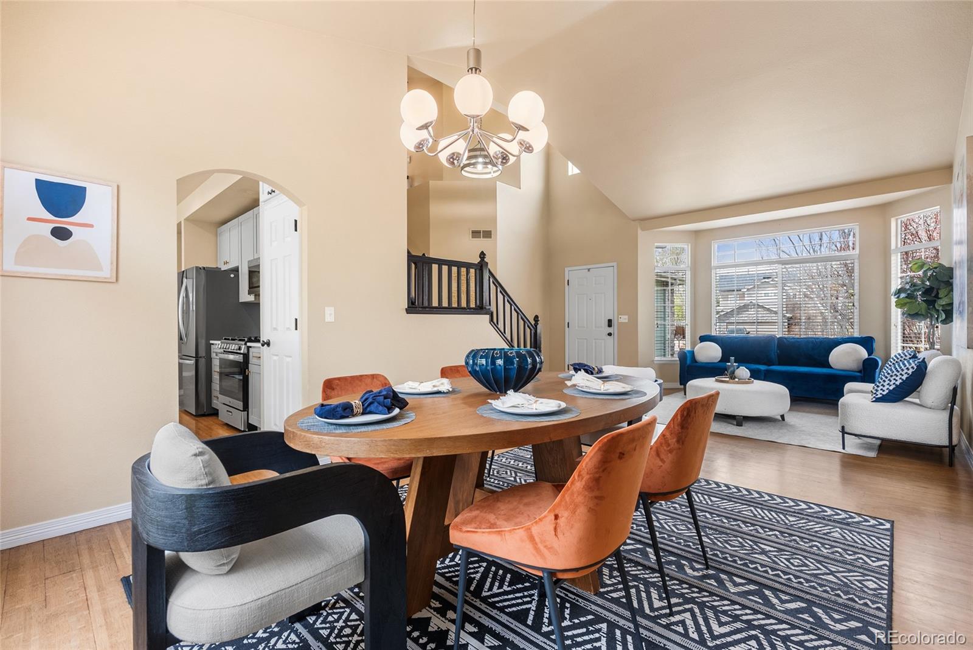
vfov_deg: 73.8
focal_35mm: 16
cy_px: 325
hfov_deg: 96.7
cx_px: 486
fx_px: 433
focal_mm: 16
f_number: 8
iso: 200
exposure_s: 1/3
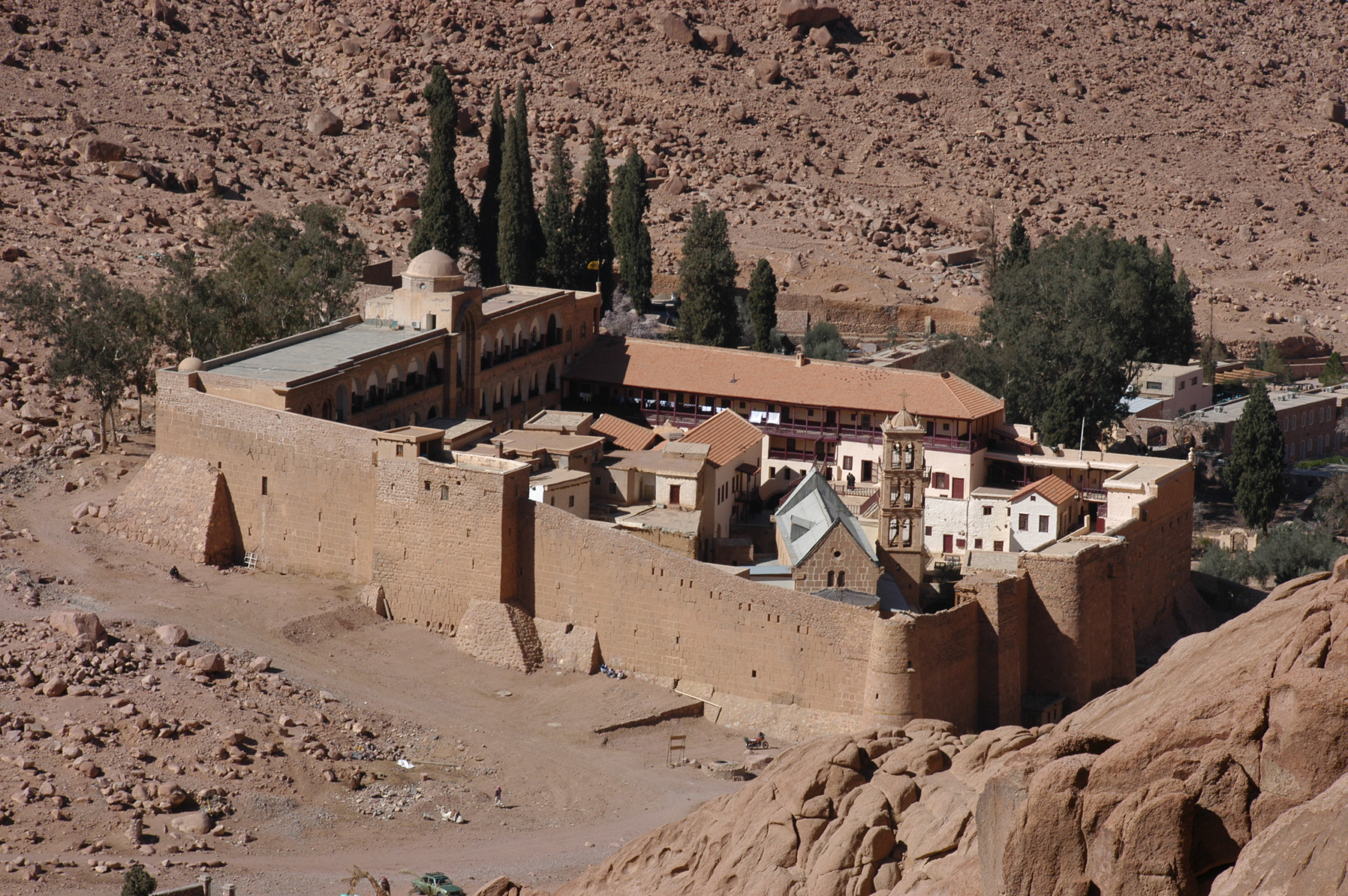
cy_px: 448
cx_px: 674
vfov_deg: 11.4
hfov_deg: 17.1
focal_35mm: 120
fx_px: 4489
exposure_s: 1/400
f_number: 10
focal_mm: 80
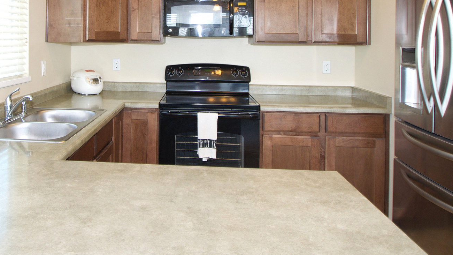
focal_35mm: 28
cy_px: 43
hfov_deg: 65.5
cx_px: 154
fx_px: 341
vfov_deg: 39.0
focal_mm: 11.5
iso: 250
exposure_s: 1/60
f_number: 4
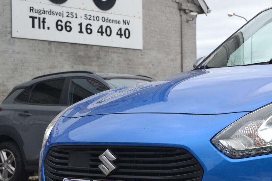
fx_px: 703
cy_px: 130
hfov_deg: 20.8
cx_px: 300
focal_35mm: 93
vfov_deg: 14.7
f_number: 7.1
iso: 100
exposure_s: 1/200
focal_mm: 26
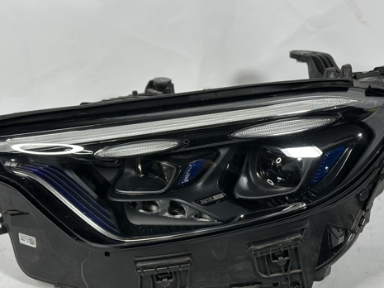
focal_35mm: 66
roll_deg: -0.4
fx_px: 732
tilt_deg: -26.0
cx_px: 201
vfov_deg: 22.2
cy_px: 169
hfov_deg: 29.4
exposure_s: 1/100
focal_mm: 6.86
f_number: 1.78
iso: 125
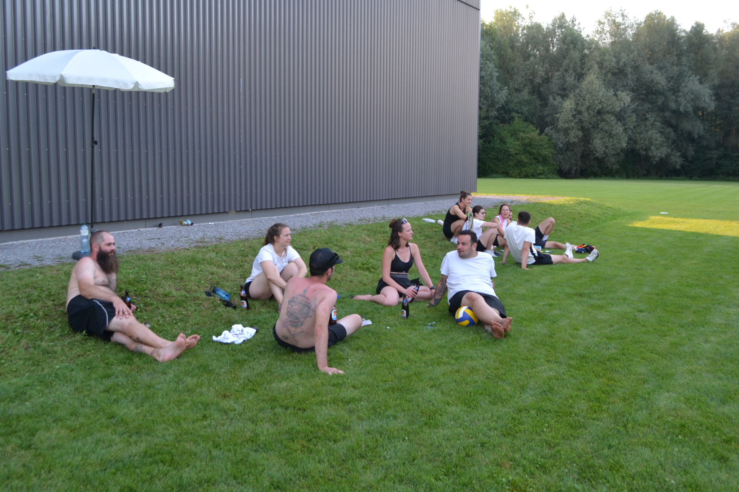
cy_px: 246
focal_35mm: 33
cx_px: 370
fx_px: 677
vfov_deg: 40.0
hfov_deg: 57.2
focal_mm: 22
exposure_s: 1/125
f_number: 5.6
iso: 360
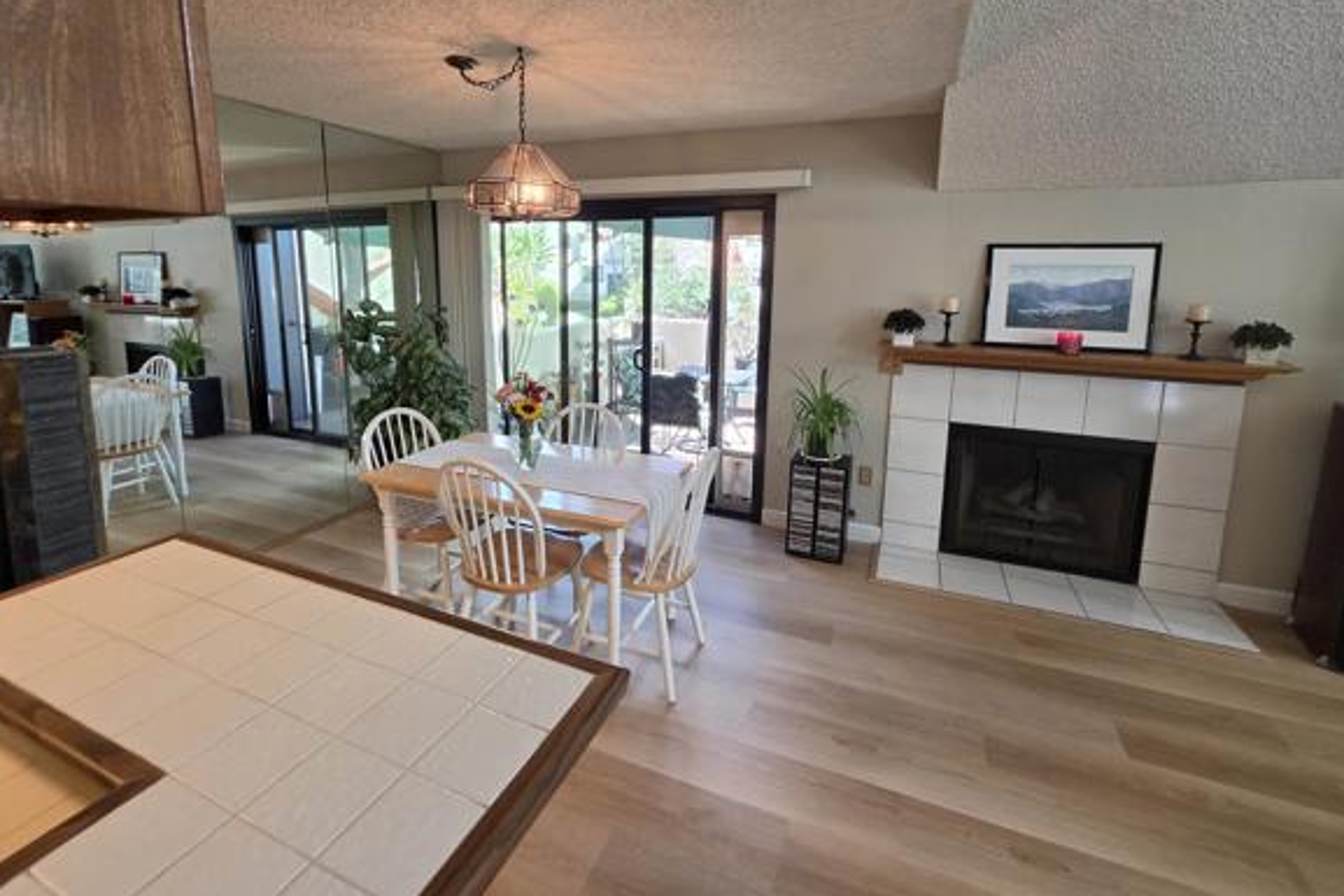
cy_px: 361
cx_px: 645
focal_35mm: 15
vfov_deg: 76.5
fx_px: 560
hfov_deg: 100.3
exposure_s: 1/120
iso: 100
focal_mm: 2.2
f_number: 1.9
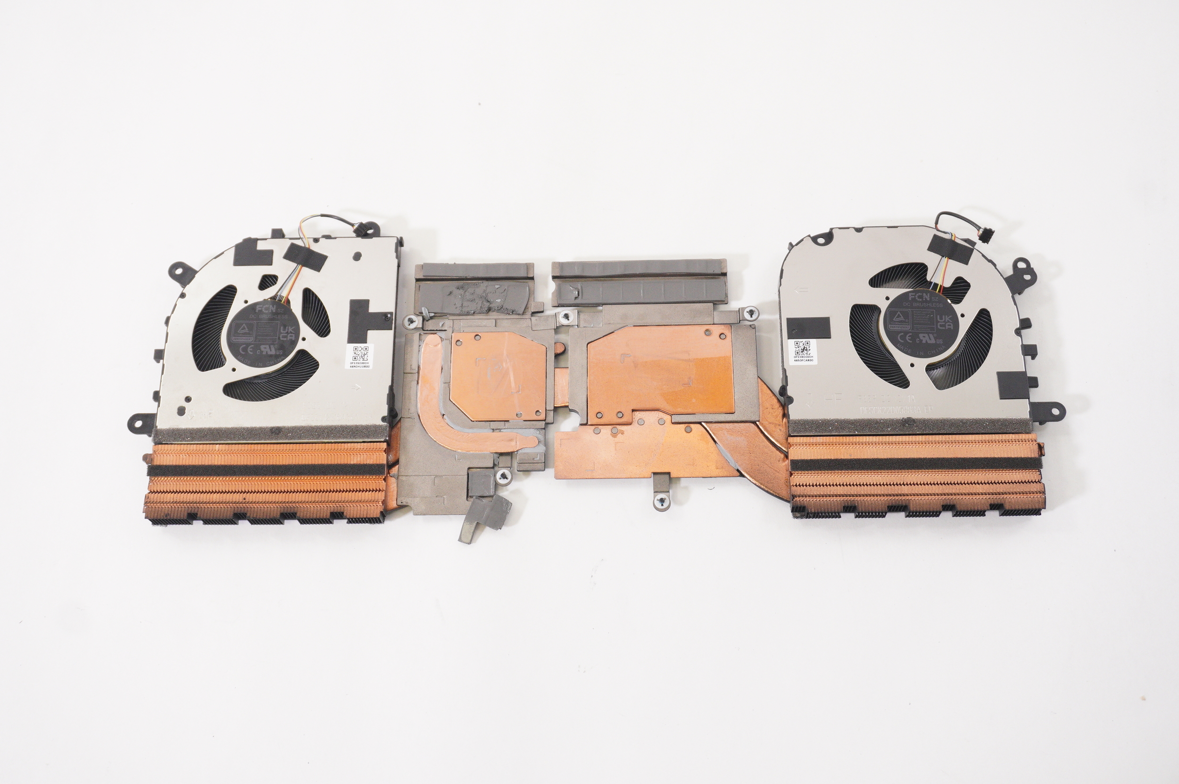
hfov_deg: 48.0
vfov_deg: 33.0
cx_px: 590
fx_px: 1325
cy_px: 392
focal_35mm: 40
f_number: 5.6
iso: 1000
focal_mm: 27
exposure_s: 1/100
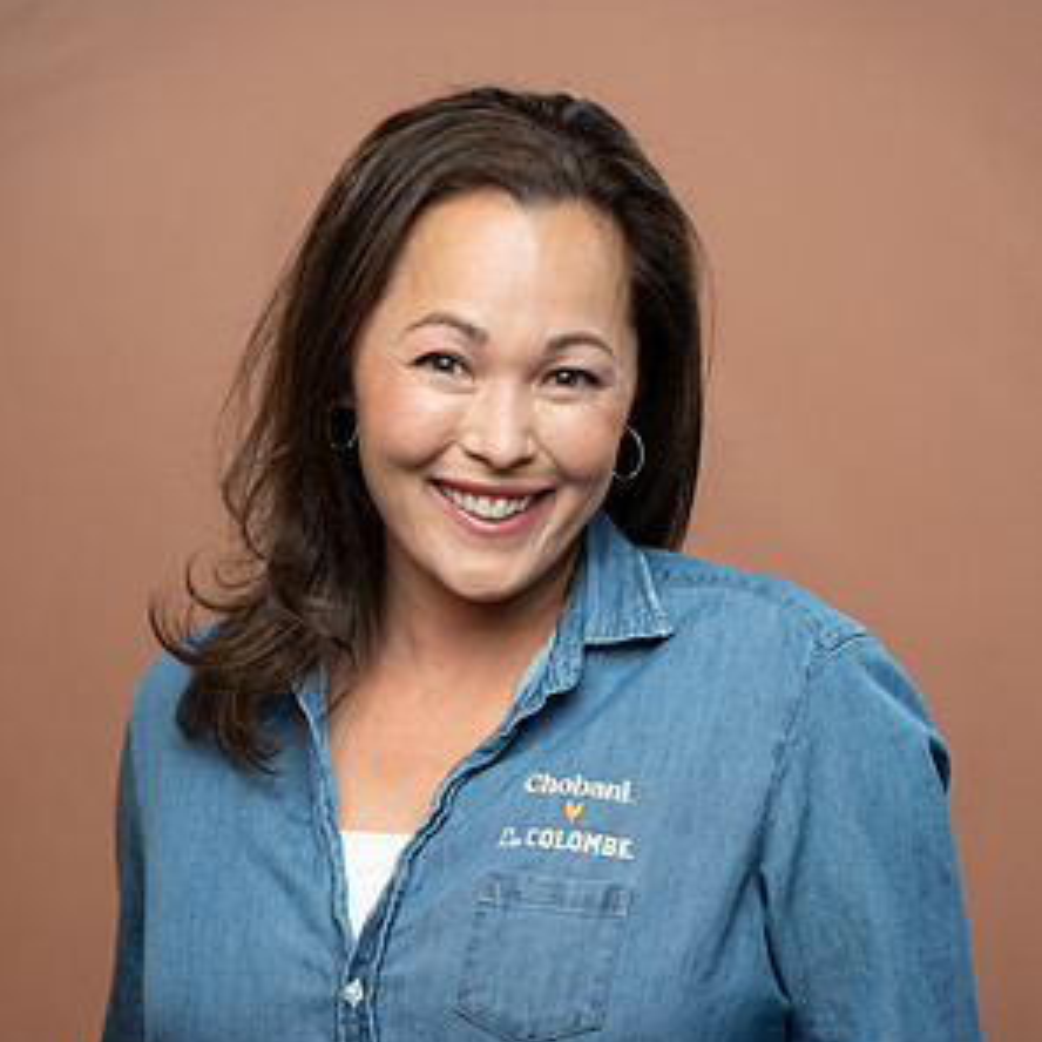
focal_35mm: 106
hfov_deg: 16.4
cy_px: 753
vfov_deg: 16.4
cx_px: 521
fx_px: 3610
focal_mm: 82
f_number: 4
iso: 320
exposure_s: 1/160
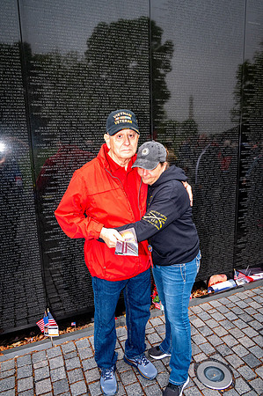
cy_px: 198
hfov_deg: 49.5
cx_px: 132
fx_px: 286
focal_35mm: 26
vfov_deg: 69.4
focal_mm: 26
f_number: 8
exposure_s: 1/640
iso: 1600
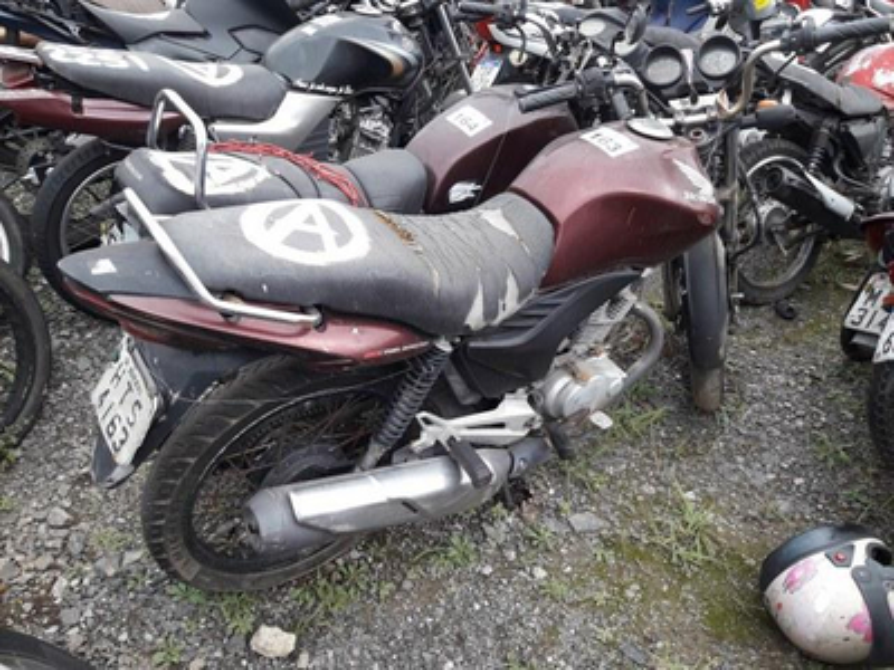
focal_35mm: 28
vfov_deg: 49.7
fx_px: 723
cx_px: 447
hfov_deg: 63.4
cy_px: 335
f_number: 1.9
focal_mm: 3.7
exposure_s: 1/255
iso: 40
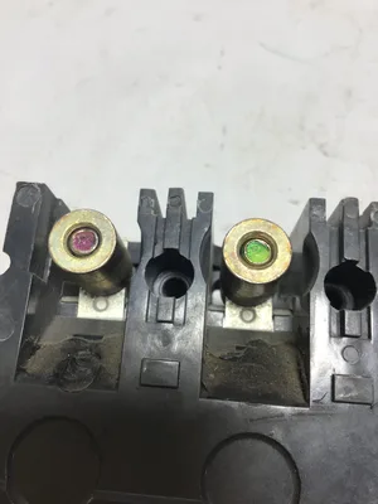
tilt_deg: -64.5
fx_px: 451
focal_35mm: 31
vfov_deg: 58.4
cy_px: 252
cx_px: 189
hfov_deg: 45.4
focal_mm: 3.3
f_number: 2.4
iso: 25
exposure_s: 1/120
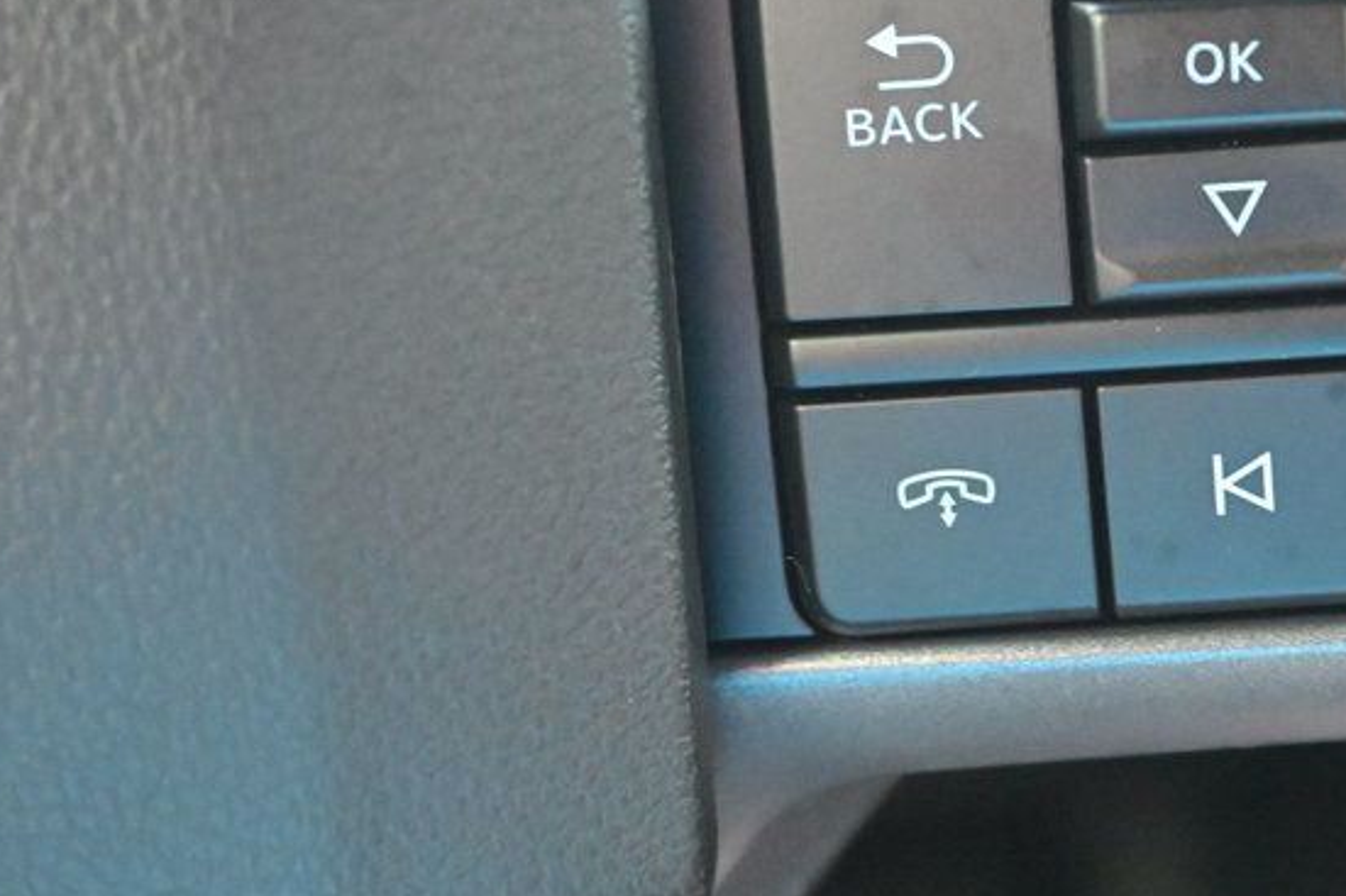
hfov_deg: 25.5
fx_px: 2915
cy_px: 386
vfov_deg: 17.5
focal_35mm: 78
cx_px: 1094
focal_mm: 28
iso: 7200
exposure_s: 1/50
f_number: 4.5
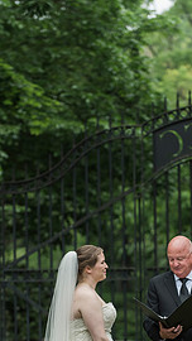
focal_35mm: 262
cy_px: 272
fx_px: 2370
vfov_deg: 8.2
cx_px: 139
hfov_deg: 4.6
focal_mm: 150
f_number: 4
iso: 800
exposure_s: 1/800
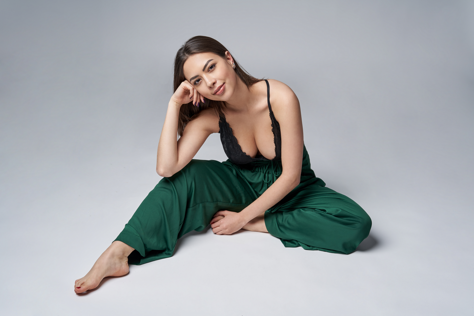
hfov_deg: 36.2
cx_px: 237
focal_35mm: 55
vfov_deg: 24.6
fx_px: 724
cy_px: 158
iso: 100
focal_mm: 55
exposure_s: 1/160
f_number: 9
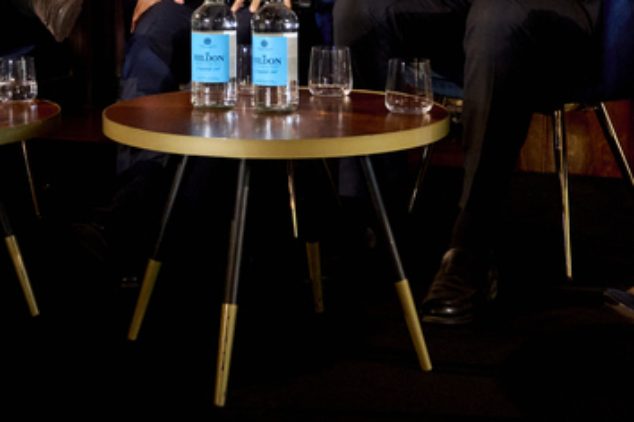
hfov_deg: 30.9
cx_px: 288
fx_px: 1145
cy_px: -86
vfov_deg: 19.7
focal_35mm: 65
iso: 2000
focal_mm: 24
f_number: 5.6
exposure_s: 1/200
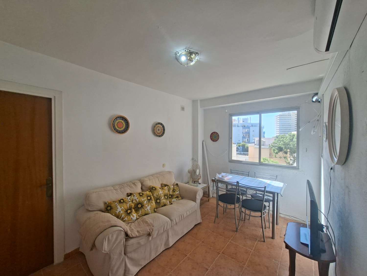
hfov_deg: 106.2
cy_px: 138
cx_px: 184
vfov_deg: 89.9
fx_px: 138
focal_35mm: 13
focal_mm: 1.74
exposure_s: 1/206
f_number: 2.2
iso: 40
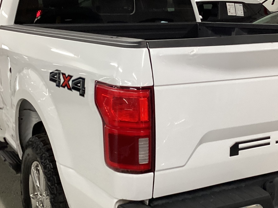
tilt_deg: -14.3
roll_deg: -1.3
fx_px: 466
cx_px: 165
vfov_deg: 25.2
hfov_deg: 33.1
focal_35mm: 58
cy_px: 100
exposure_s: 1/50
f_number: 2.4
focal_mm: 3.3
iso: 160
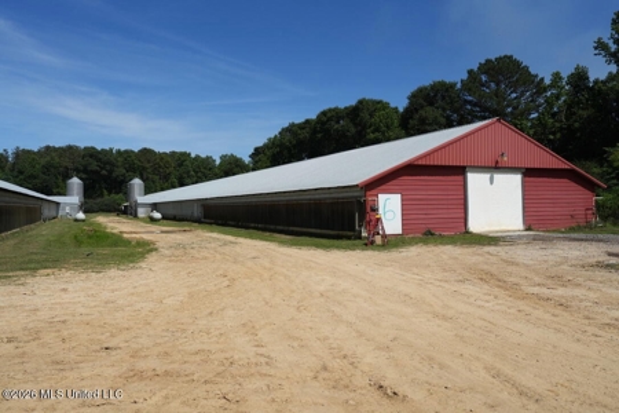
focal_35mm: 29
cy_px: 206
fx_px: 499
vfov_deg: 45.0
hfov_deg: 63.7
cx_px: 310
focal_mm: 29
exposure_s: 1/5000
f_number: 5
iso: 500
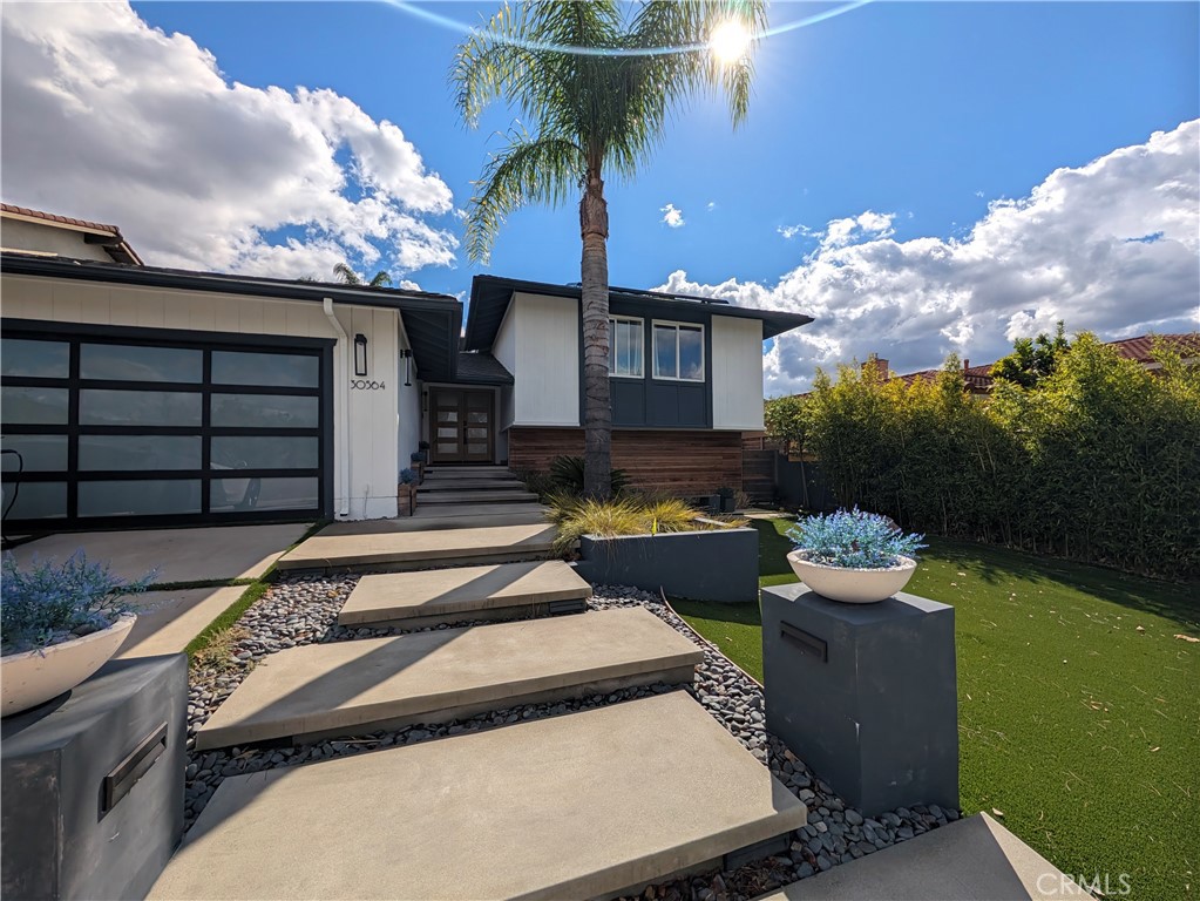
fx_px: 416
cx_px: 600
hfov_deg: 110.5
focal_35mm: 12
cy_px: 450
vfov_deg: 94.5
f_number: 1.7
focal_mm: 2.02
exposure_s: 1/8333
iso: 45
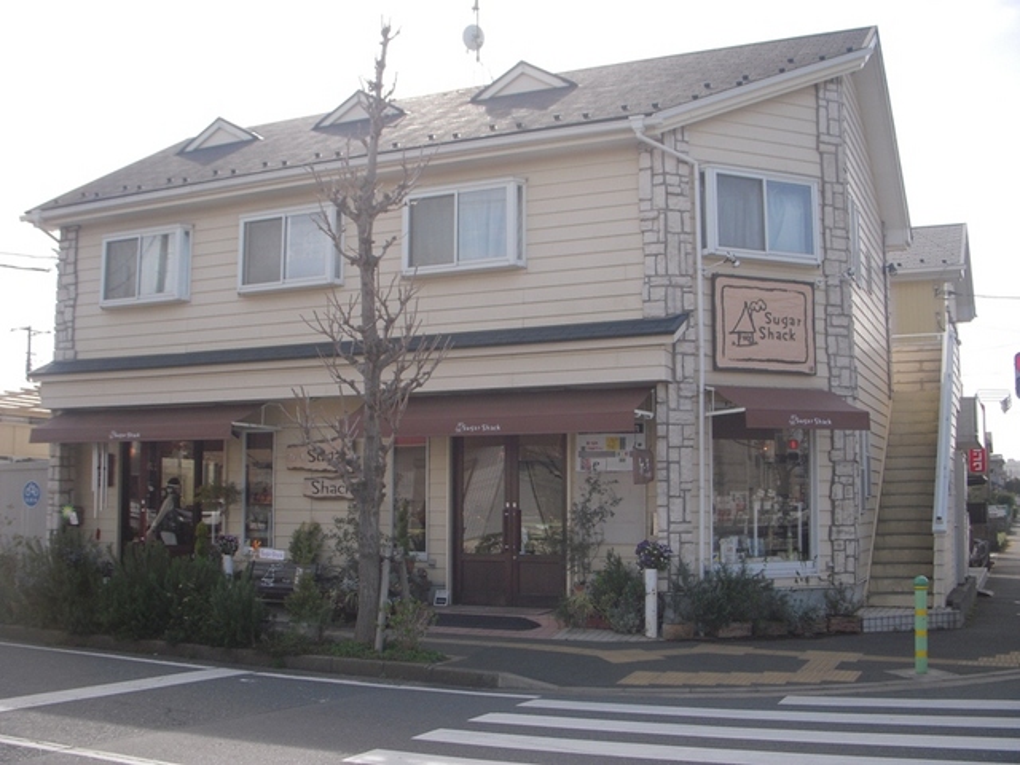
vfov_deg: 37.7
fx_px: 1120
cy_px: 382
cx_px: 510
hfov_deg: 49.0
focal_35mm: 38
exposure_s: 1/500
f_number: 3.3
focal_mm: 6.3
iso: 100
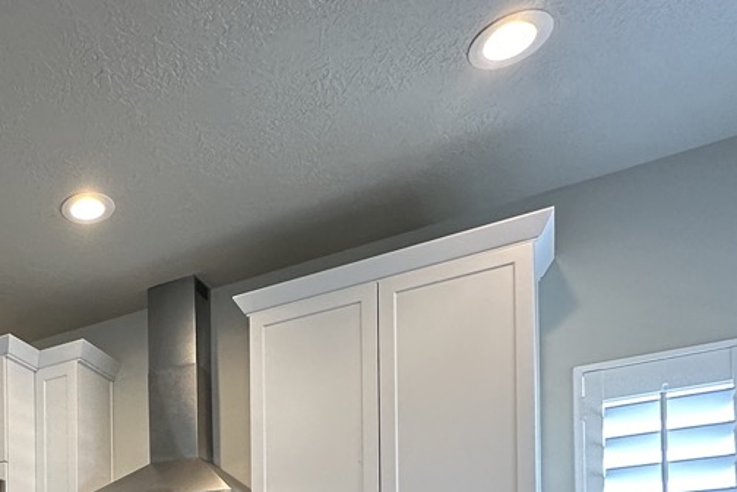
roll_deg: +0.3
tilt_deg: +1.1
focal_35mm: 37
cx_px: 42
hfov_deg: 45.7
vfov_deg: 29.0
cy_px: 644
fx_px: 757
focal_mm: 2.22
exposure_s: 1/120
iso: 250
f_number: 2.2
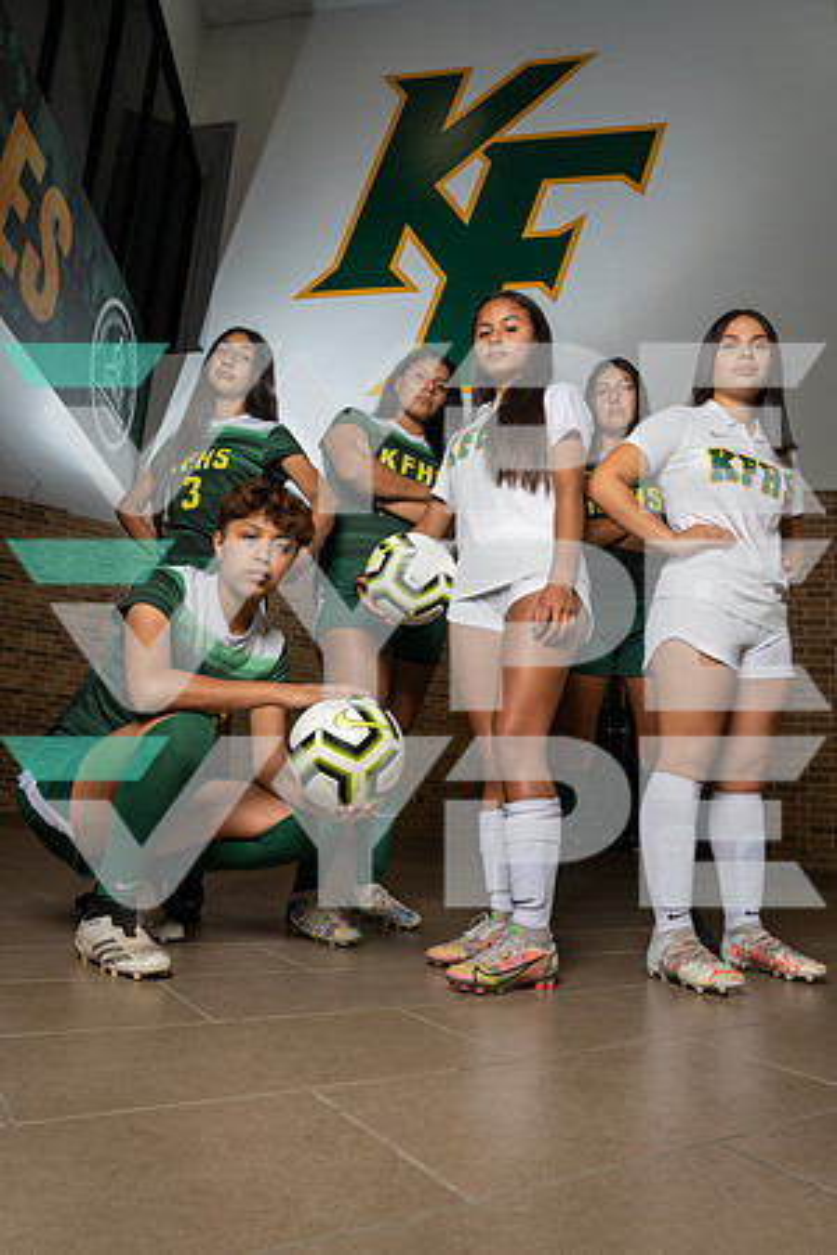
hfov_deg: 53.1
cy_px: 628
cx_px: 418
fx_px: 837
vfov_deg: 73.7
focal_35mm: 24
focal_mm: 24
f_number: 9
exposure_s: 1/250
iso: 800
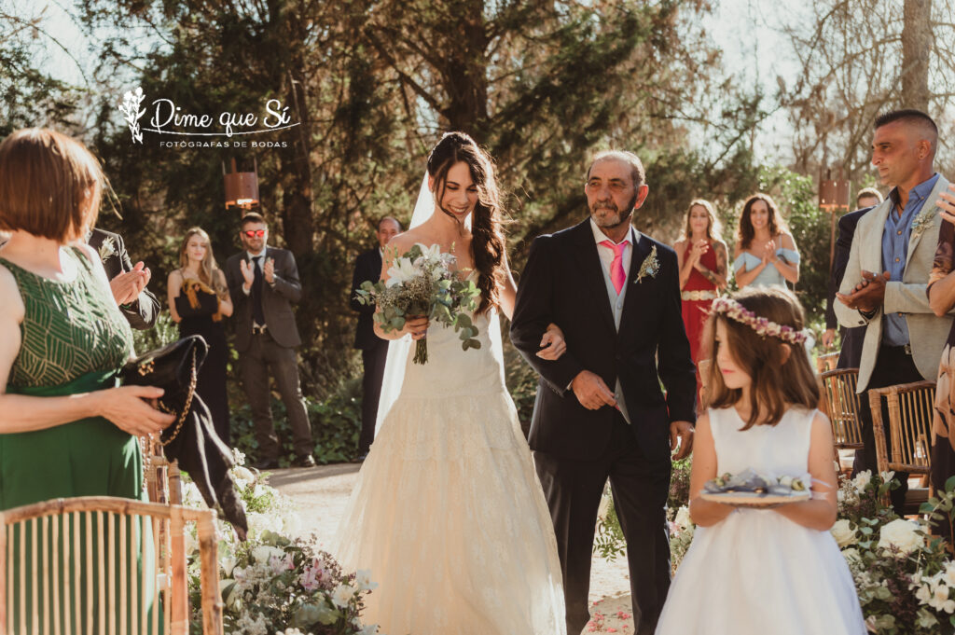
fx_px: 1855
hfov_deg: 28.9
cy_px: 318
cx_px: 478
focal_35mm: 70
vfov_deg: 19.4
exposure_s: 1/400
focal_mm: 70
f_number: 4.5
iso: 250
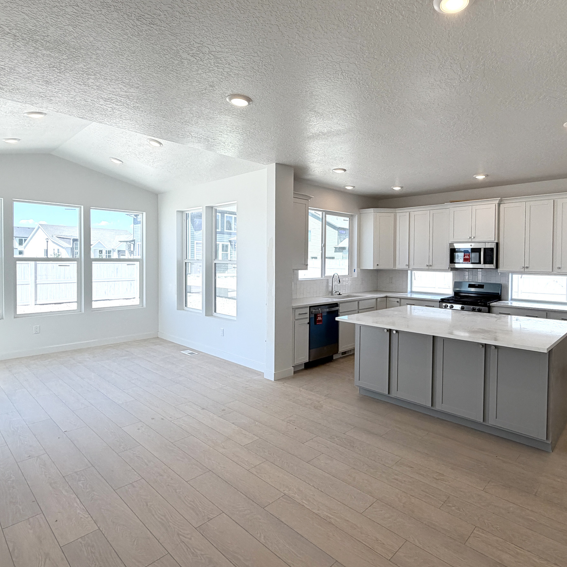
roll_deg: -1.1
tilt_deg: -1.0
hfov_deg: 73.9
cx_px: 344
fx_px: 371
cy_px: 268
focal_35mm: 20
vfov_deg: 74.8
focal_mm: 2.22
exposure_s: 1/353
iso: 50
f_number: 2.2
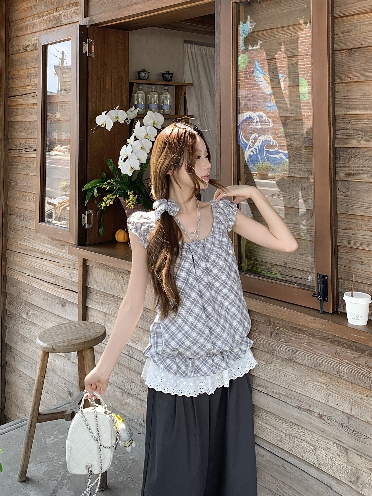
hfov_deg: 53.1
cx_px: 186
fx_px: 373
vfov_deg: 67.3
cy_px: 248
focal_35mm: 26
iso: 25
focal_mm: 4.25
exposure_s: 1/169
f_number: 1.8
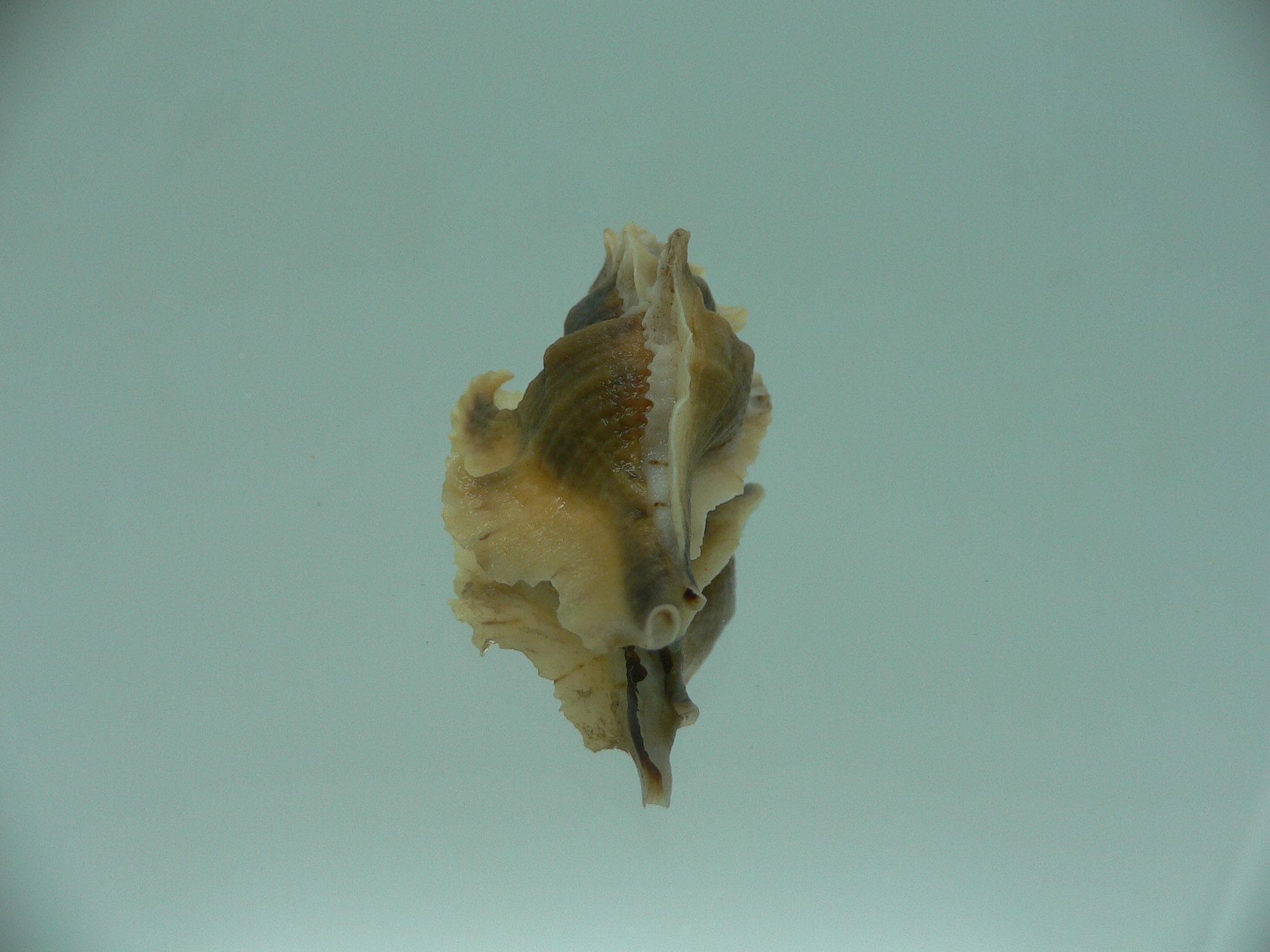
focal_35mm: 35
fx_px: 1284
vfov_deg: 40.7
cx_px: 635
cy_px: 476
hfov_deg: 52.6
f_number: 2.8
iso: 80
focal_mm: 4.6
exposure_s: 1/80
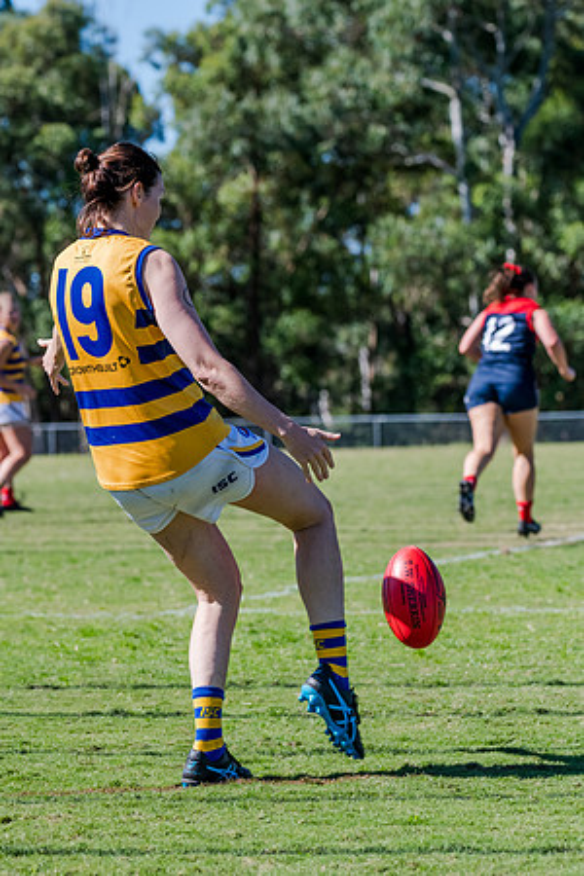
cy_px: 438
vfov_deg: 12.1
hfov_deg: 8.1
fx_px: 4136
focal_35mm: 170
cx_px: 292
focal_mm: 170
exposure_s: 1/1600
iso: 800
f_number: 8
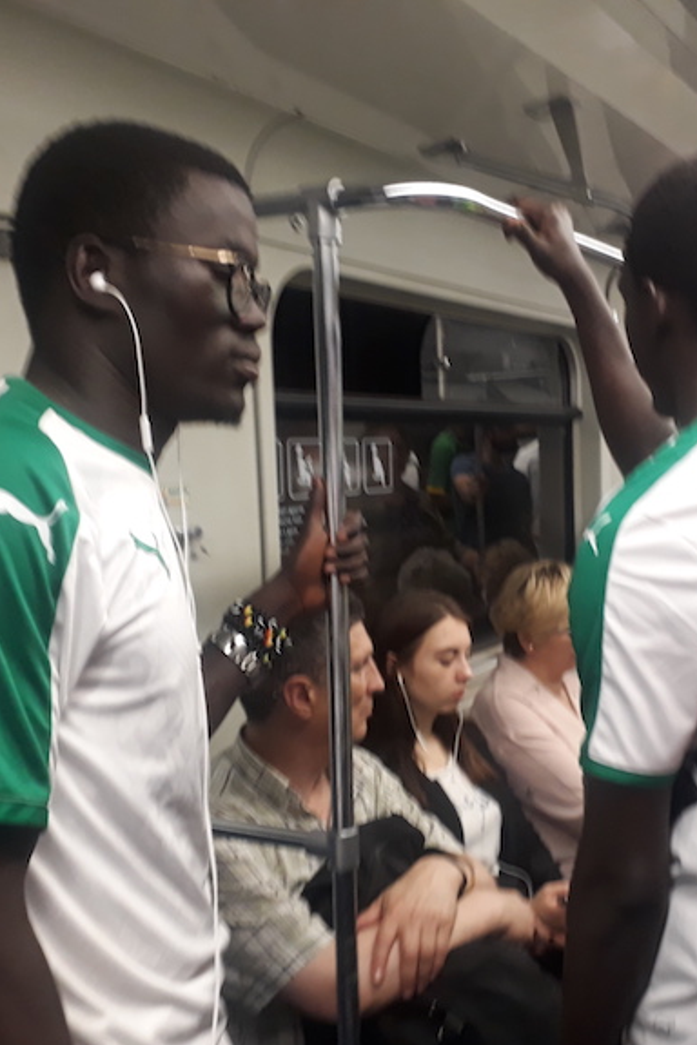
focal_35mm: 39
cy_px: 539
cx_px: 492
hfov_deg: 33.7
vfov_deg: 49.5
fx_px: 1133
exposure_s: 1/33
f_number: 1.9
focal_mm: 3.6
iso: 160
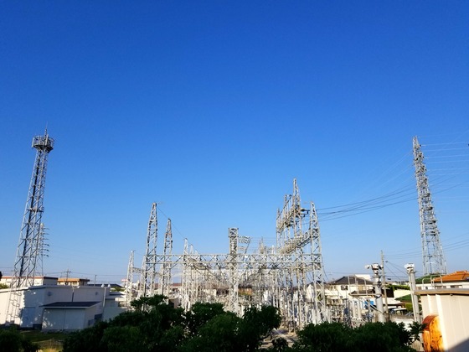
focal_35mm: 26
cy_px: 176
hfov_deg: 67.3
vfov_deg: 53.1
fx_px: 352
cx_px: 234
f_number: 1.7
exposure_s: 1/2760
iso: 50
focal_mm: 4.3
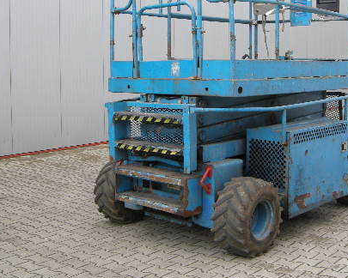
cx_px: 236
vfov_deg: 28.0
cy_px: 96
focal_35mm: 54
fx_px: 556
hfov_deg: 34.4
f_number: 4.3
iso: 64
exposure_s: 1/153
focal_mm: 7.5
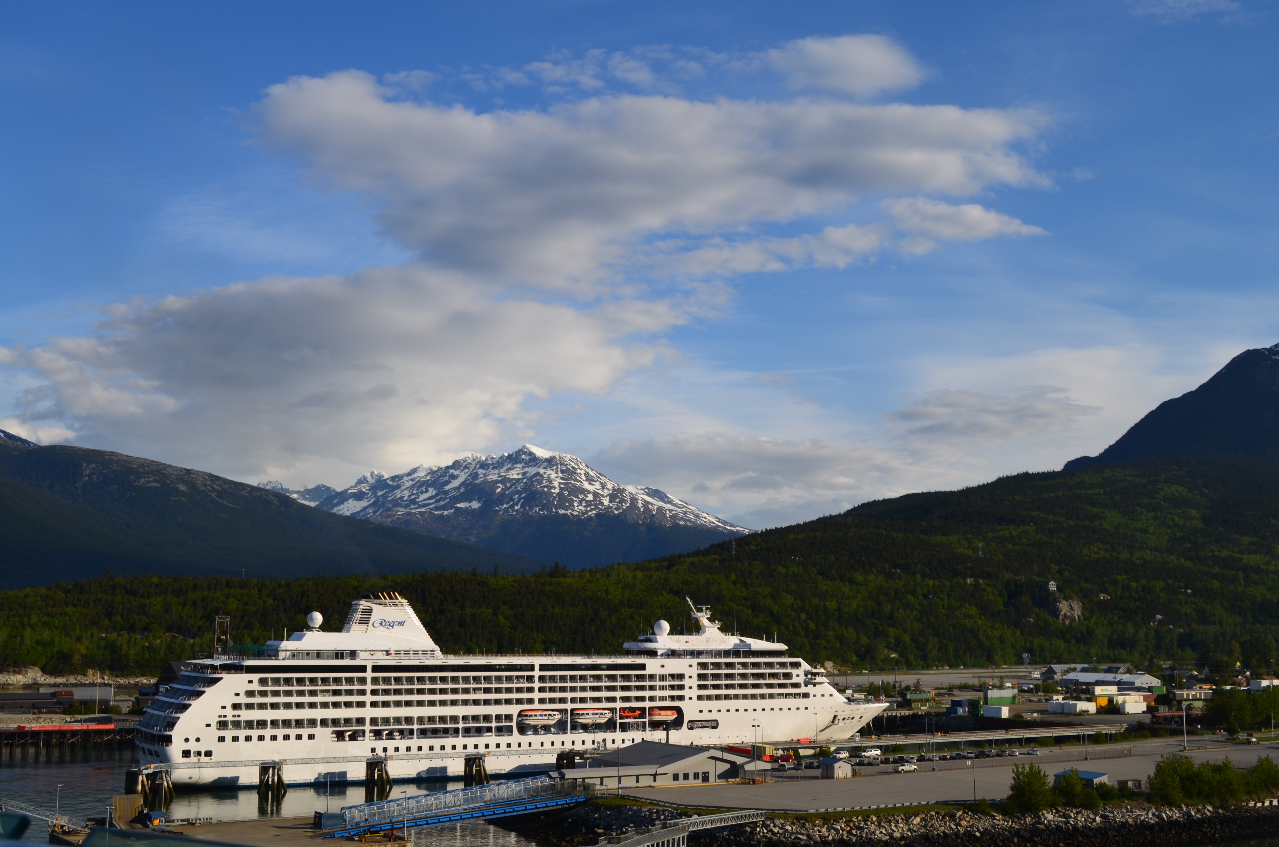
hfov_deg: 49.6
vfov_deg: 34.1
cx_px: 640
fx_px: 1383
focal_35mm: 39
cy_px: 424
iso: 100
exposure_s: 1/200
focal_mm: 26
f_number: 11
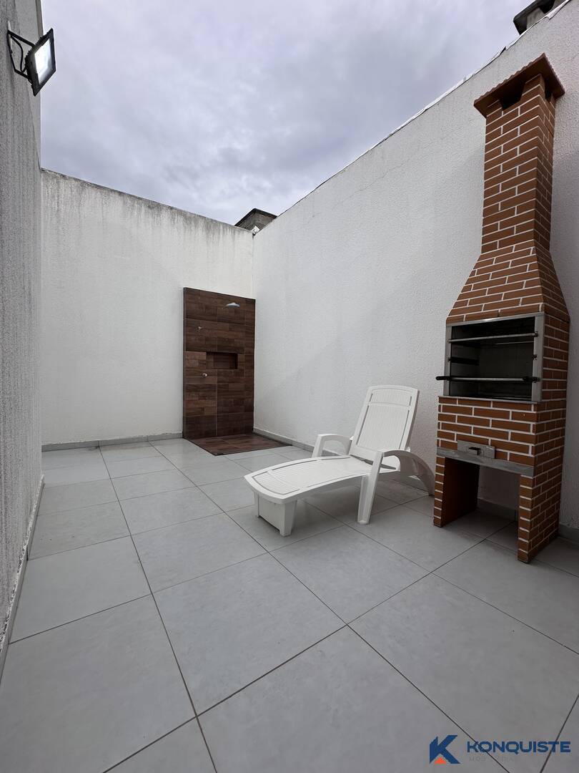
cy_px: 386
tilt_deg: -1.4
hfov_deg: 85.7
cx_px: 290
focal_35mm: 14
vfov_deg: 102.1
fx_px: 312
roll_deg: -1.9
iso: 40
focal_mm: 2.22
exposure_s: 1/1159
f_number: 2.2
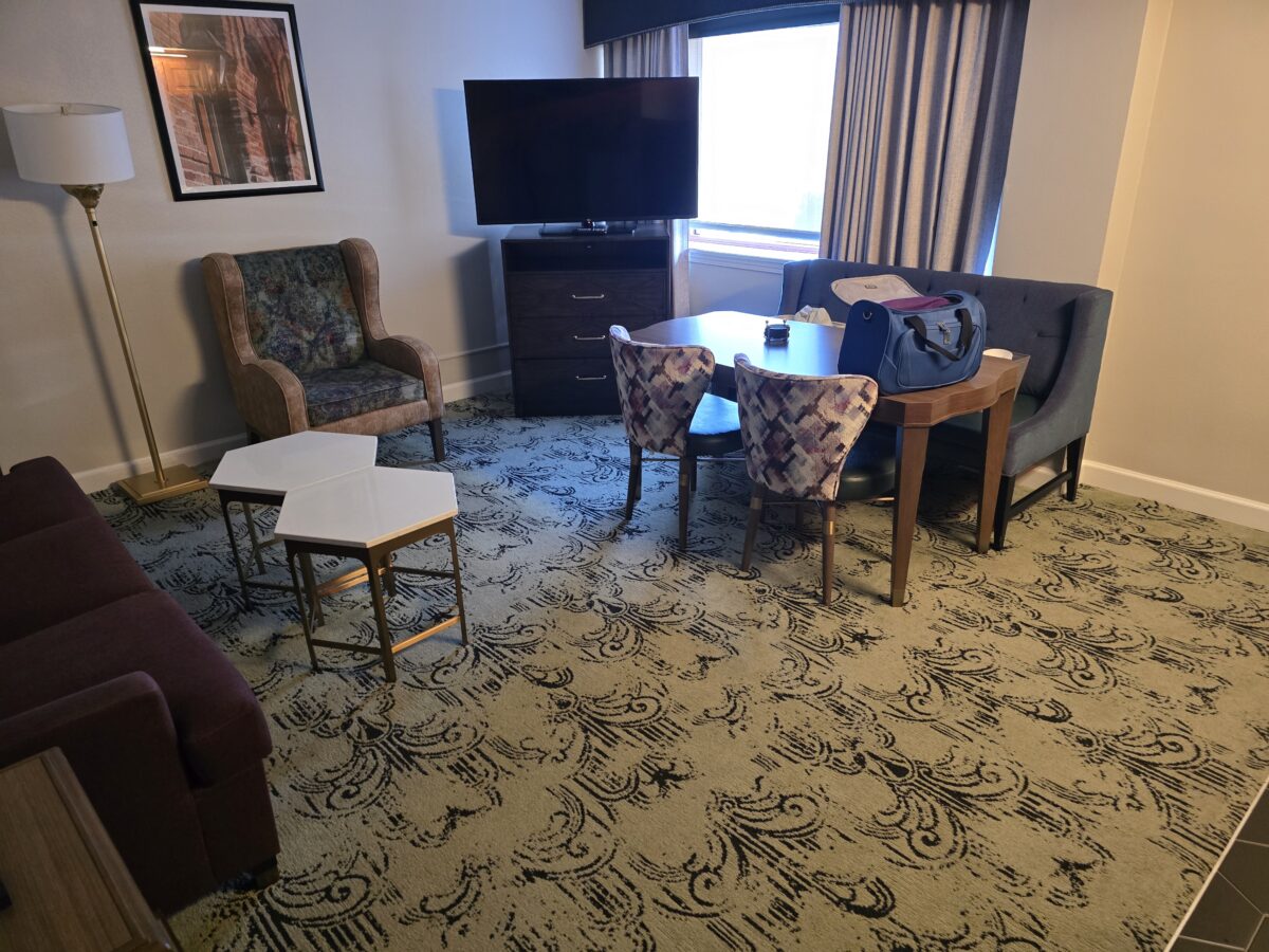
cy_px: 476
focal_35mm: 23
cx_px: 634
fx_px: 843
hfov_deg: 73.9
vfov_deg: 58.9
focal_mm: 6.3
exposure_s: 1/60
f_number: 1.7
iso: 800
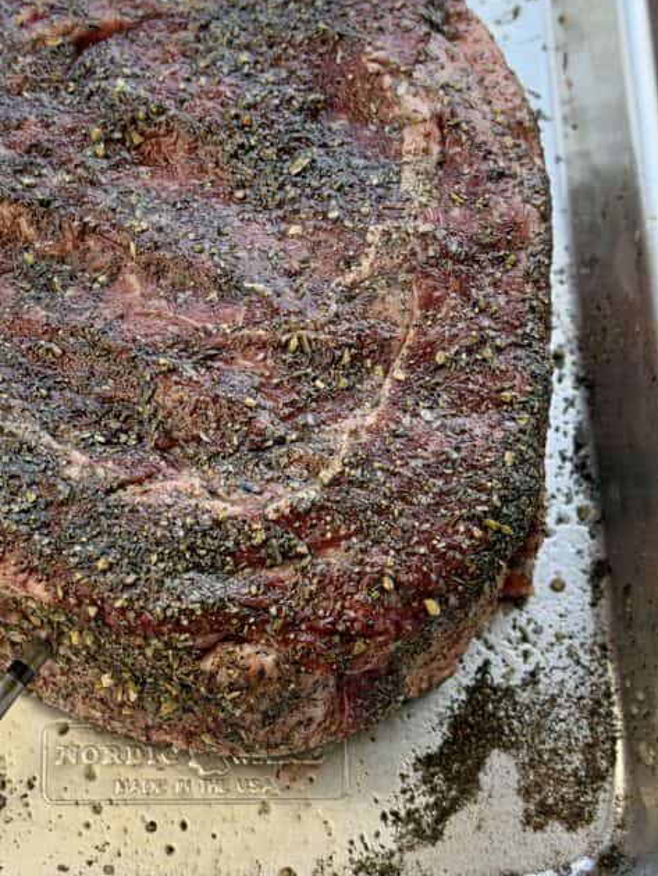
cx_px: 178
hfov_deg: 18.8
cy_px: 342
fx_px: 1976
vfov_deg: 25.0
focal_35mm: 78
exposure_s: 1/747
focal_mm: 6.76
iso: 80
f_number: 1.78
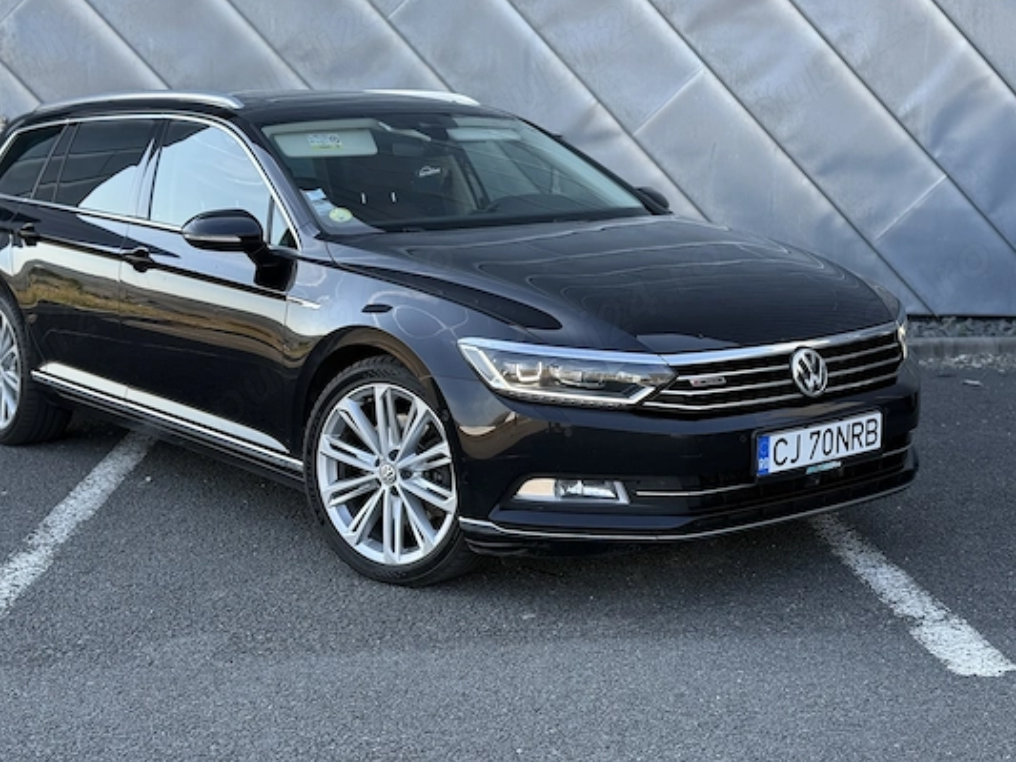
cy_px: 354
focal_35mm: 54
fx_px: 1585
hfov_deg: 35.5
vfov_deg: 27.0
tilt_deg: -8.1
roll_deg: -1.1
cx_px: 465
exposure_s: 1/587
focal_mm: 6.76
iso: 64
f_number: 1.78
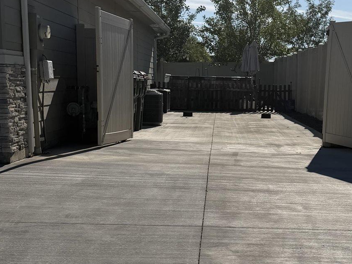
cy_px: 207
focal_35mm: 65
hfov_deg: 29.7
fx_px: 661
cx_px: 216
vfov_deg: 22.3
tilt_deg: -10.7
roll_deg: -1.5
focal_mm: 6.76
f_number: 1.78
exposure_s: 1/11905
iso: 80
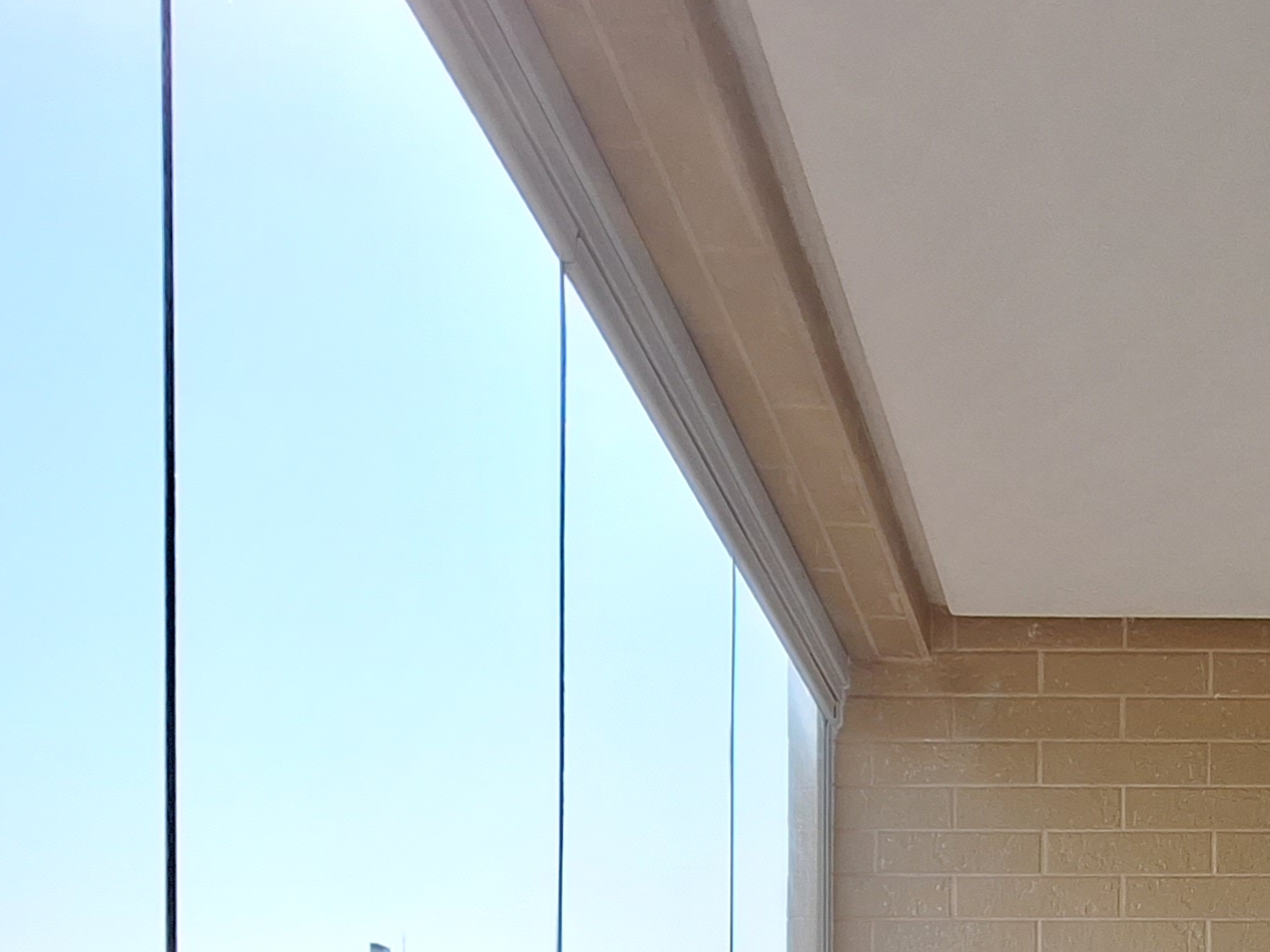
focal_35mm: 41
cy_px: 1380
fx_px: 1504
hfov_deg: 41.5
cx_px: 1180
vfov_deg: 26.7
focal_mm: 1.74
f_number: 2.2
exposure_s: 1/1261
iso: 40
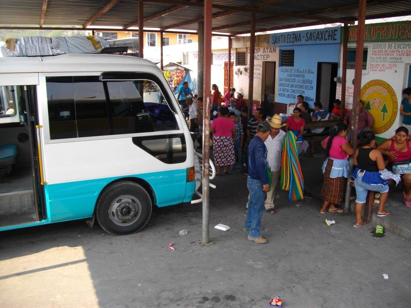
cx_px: 206
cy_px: 154
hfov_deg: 58.4
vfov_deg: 45.4
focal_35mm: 31
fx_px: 368
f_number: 2.9
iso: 100
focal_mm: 5.7
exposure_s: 1/250
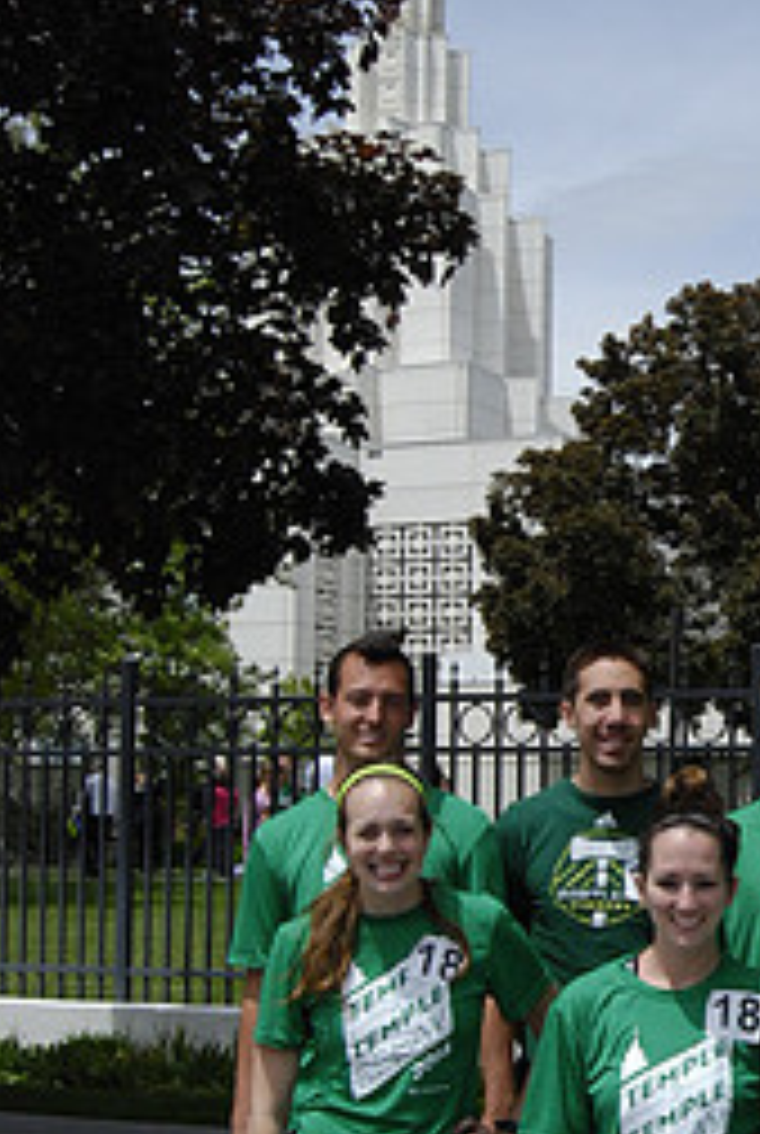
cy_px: 711
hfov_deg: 18.9
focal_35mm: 69
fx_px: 2176
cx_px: 863
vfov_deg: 29.1
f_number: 10
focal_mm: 20
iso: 400
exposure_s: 1/800
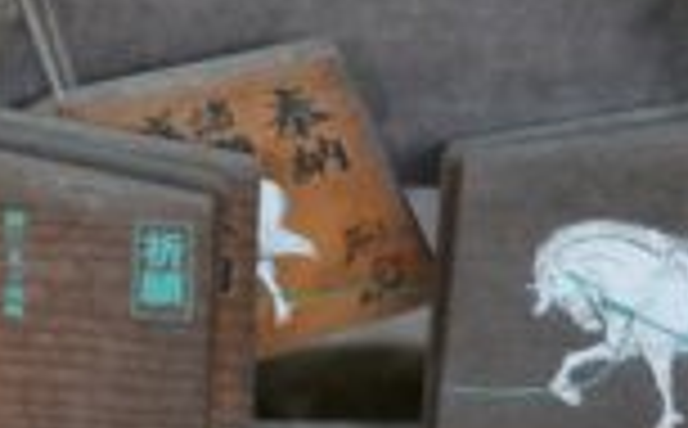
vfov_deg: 8.7
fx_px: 2714
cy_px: -279
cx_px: -166
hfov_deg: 14.0
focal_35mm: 145
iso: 100
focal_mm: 24
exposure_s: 1/60
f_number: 4.5
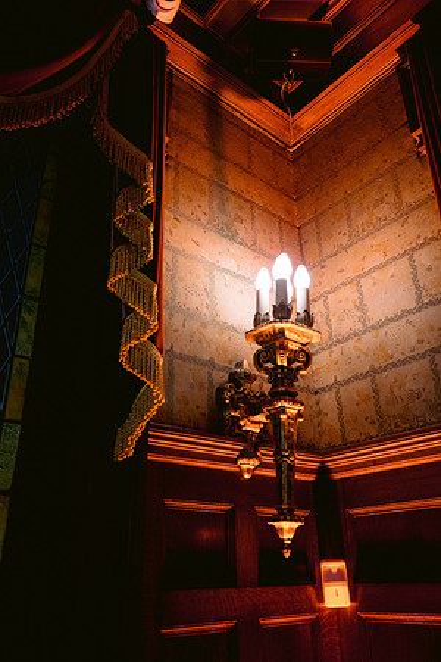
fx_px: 514
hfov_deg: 46.4
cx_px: 220
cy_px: 331
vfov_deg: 65.5
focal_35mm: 28
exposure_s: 1/30
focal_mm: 28
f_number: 2.8
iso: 1600
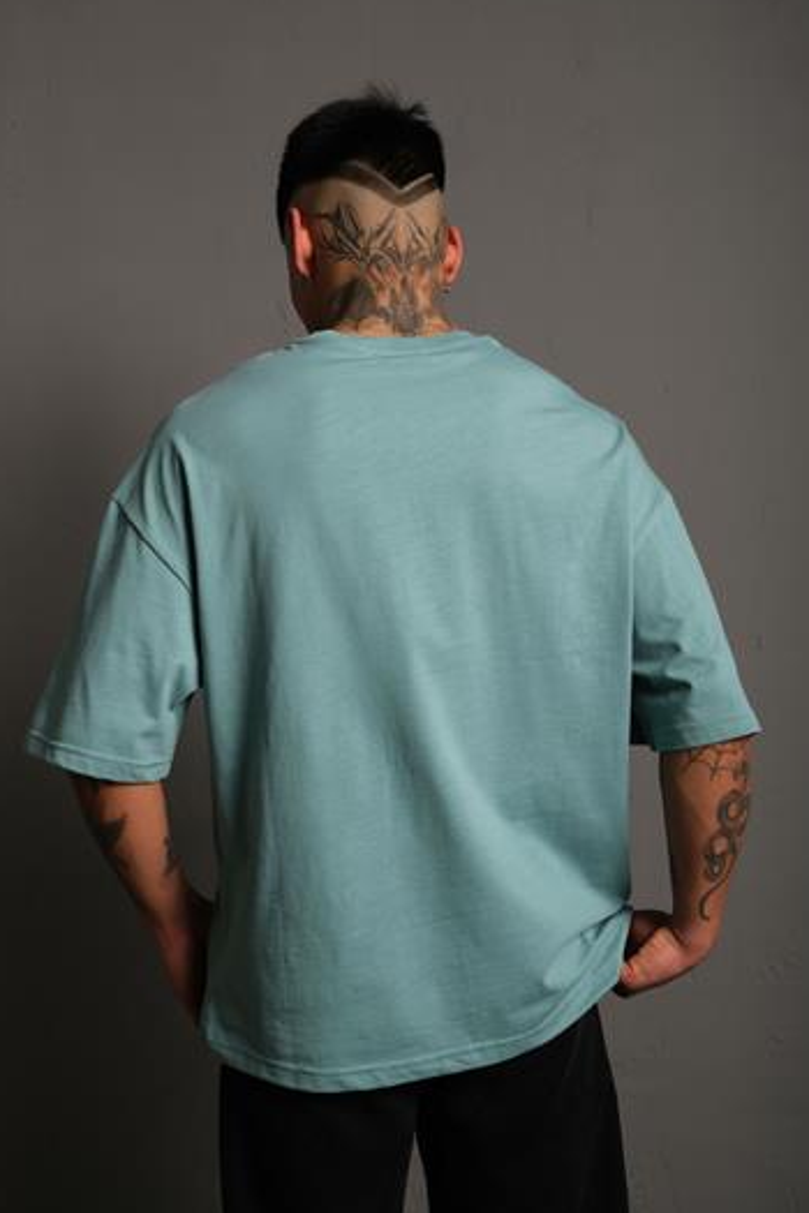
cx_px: 402
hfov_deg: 34.2
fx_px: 1315
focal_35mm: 39
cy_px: 606
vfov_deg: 49.6
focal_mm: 23.3
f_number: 5
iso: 160
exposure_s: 1/160
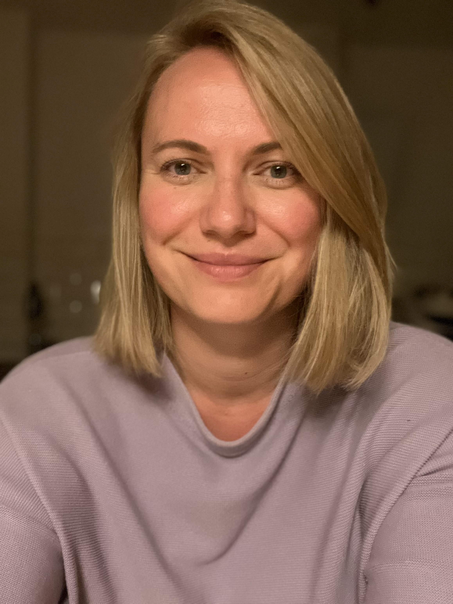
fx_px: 523
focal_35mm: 30
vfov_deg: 60.0
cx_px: 226
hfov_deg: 46.8
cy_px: 302
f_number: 2.2
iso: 800
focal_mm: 2.71
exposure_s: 1/14
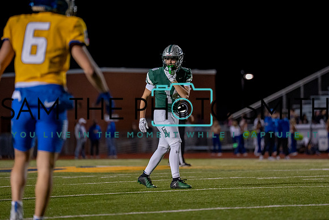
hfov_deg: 8.8
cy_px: 101
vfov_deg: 5.9
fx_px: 2128
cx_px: 170
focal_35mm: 233
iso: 3200
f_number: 2.8
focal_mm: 200
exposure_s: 1/1000
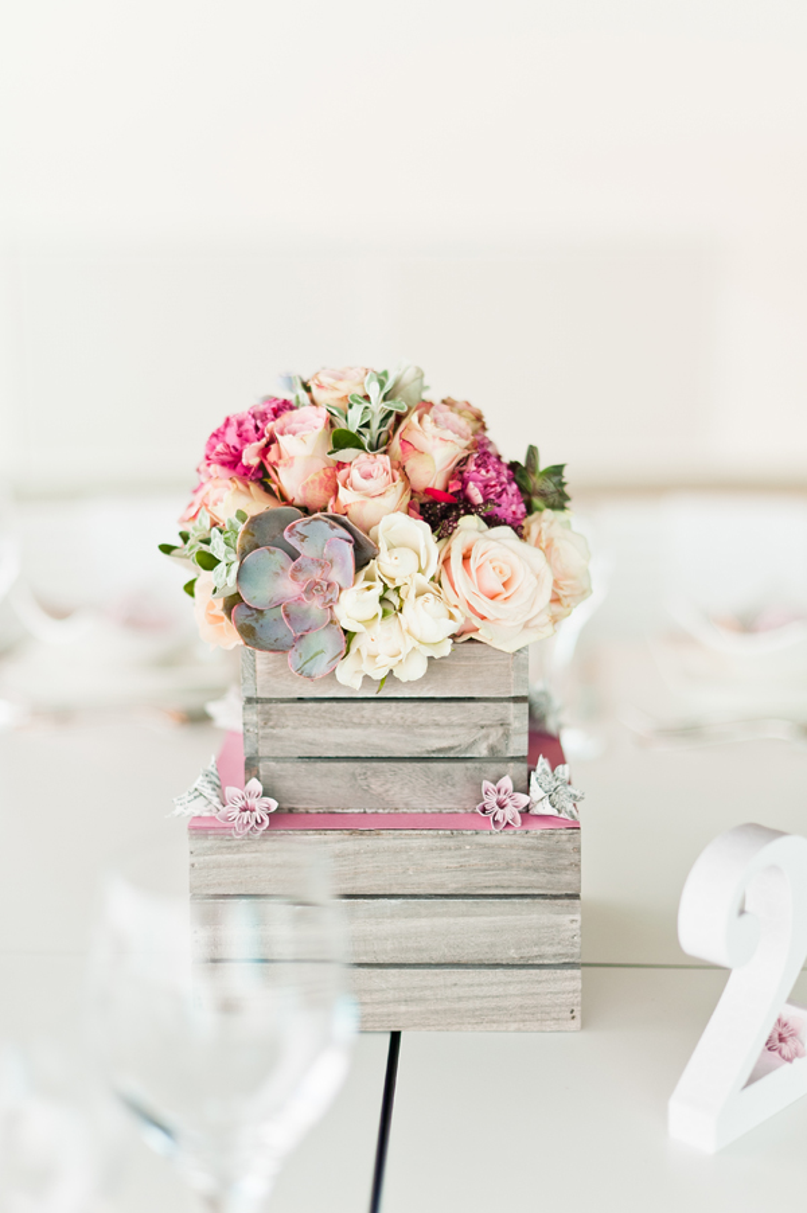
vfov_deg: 39.6
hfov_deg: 27.0
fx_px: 1684
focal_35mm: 50
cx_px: 404
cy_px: 606
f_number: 2
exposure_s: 1/160
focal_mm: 50
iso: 200
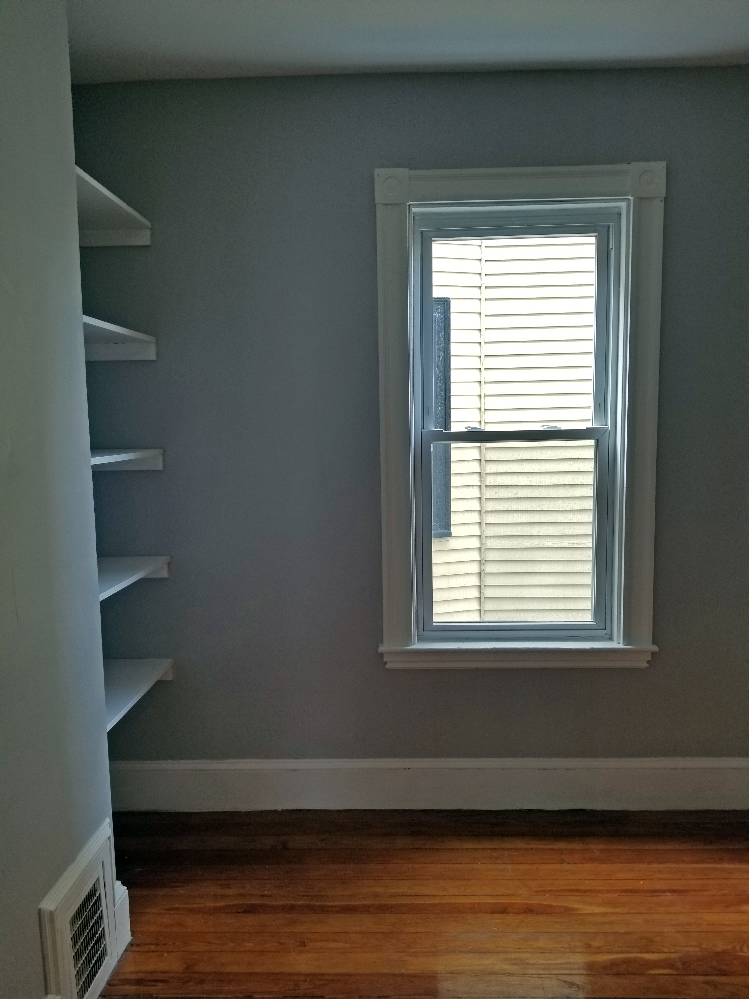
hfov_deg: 53.1
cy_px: 500
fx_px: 750
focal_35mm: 26
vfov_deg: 67.3
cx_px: 374
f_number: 1.7
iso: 80
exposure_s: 1/100
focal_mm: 4.3
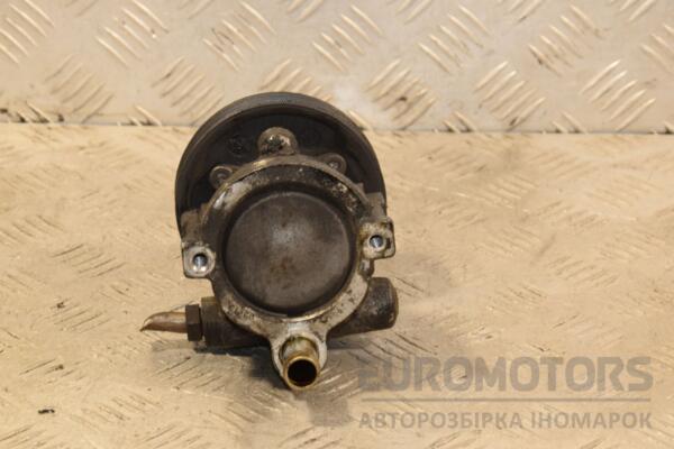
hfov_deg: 15.2
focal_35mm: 135
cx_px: 337
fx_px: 2527
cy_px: 224
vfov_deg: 10.2
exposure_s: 1/50
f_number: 10
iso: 800
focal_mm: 90
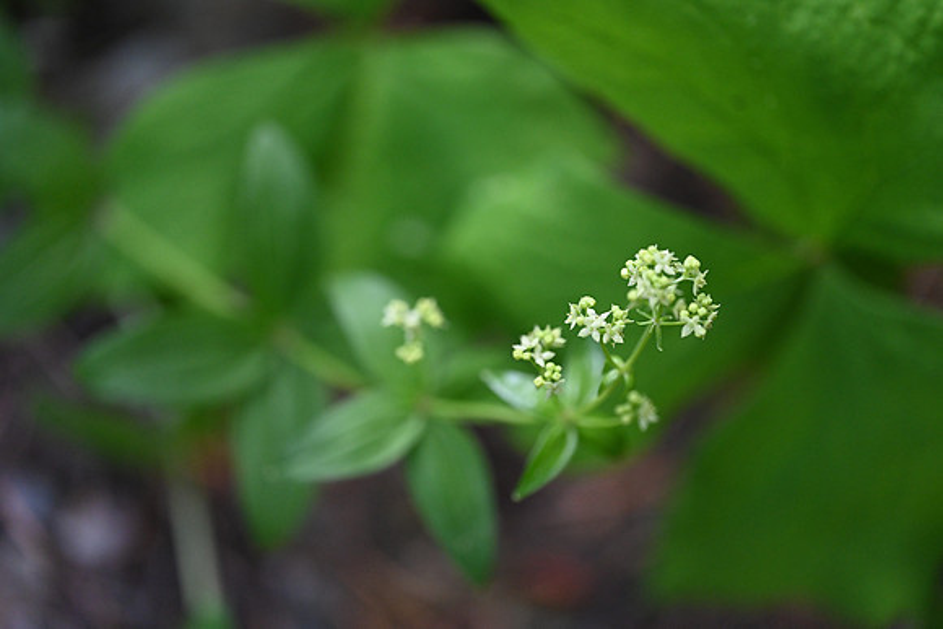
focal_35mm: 105
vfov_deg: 13.0
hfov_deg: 19.5
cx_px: 472
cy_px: 314
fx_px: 2751
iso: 2500
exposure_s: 1/3200
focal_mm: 105
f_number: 3.2
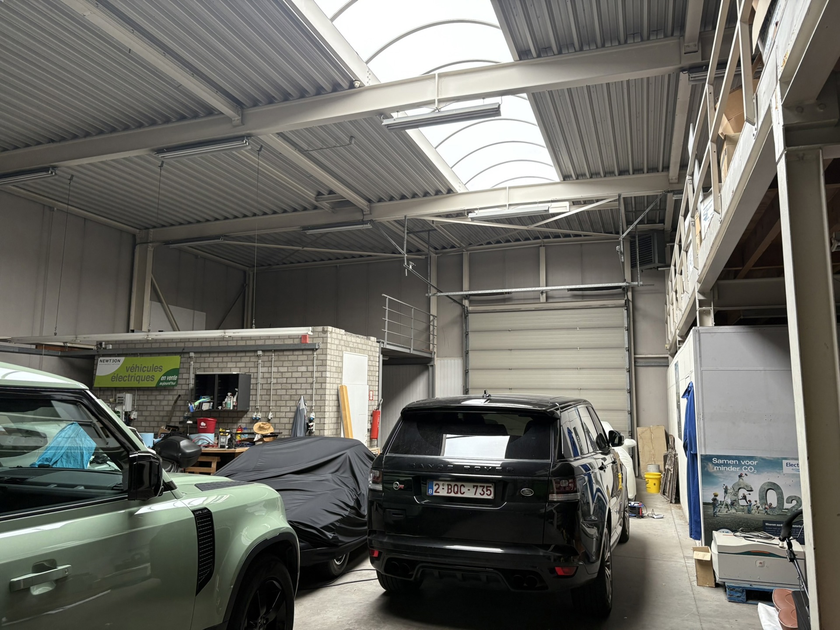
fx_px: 631
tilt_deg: +8.7
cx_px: 420
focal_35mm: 26
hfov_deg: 67.3
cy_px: 315
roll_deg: +0.8
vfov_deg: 53.1
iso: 125
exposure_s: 1/65
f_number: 1.6
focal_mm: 5.96
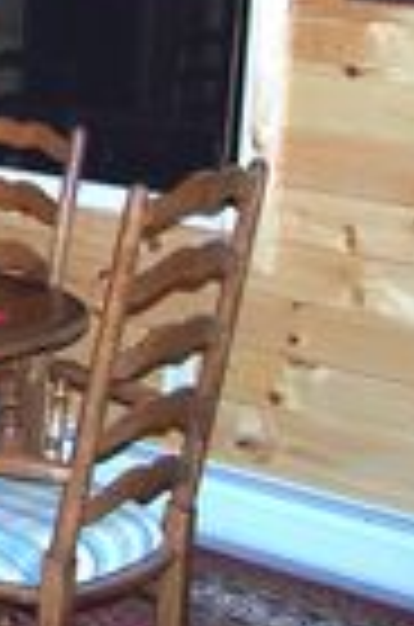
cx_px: -320
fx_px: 1820
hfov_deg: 12.0
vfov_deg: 19.3
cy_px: 126
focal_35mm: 105
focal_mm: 6.3
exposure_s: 1/60
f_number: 2.8
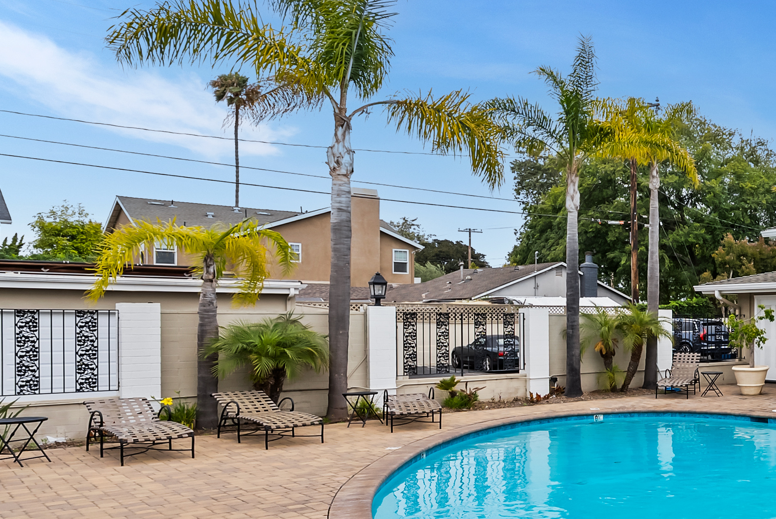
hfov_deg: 41.4
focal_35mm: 36
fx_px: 777
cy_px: 327
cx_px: 869
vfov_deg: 36.7
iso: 100
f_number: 8
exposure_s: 1/320
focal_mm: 16
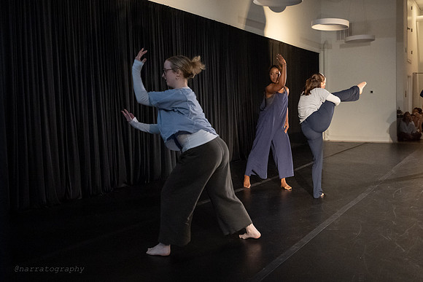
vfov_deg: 37.1
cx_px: 267
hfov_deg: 52.9
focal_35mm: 36
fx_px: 419
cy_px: 123
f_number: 3.5
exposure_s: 1/400
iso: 6400
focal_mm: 28
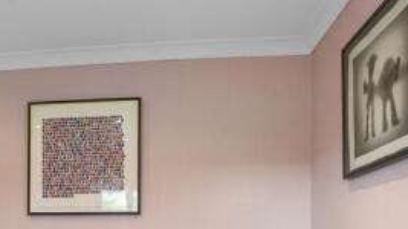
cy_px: 270
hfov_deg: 53.5
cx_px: 118
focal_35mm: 36
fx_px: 389
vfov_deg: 28.7
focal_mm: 14
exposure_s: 1.3
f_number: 8
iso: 400
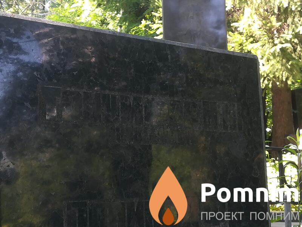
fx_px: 593
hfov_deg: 28.6
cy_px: 114
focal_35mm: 68
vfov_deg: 21.6
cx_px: 151
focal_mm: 3.83
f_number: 2.2
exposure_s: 1/50
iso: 64
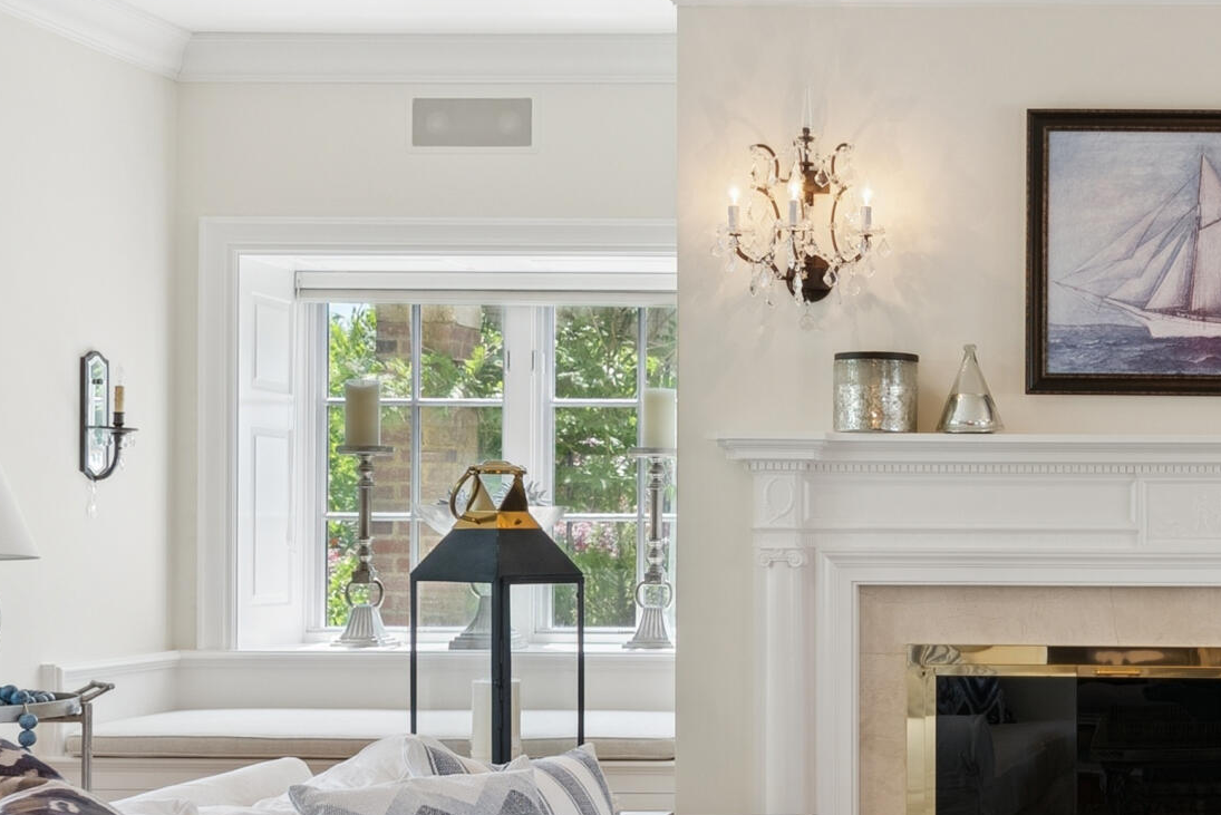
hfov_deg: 29.4
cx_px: 1273
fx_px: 2137
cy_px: 520
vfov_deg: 21.5
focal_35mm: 63
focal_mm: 23
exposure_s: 1/25
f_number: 7.1
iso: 320
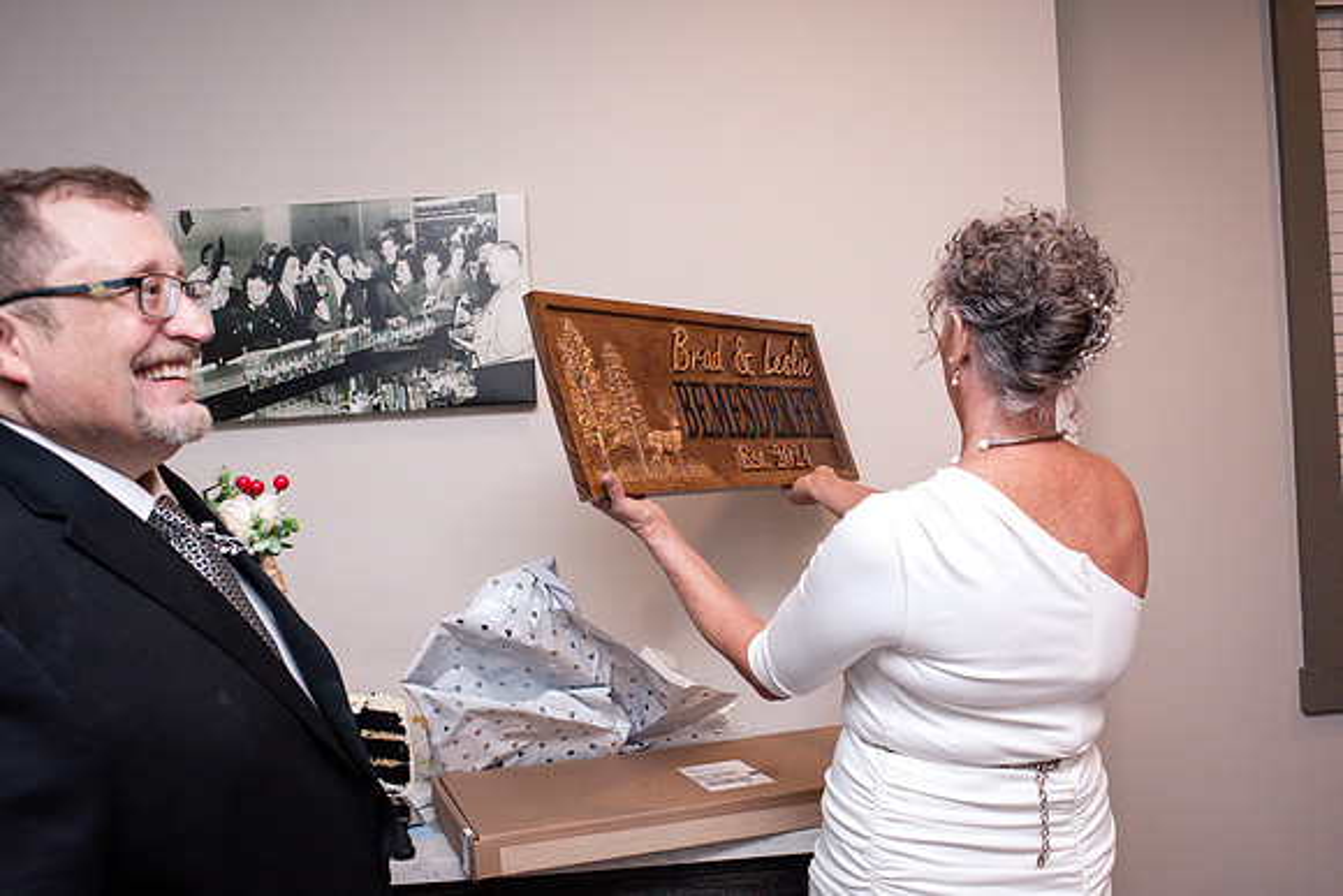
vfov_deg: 37.9
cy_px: 448
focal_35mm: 35
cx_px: 672
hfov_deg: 54.4
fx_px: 1306
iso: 2500
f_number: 5.6
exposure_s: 1/200
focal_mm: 35
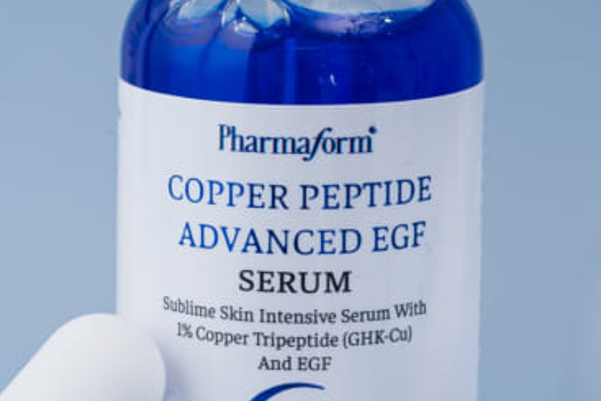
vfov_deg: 4.9
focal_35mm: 279
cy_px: 152
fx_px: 4659
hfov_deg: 7.3
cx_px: -70
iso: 200
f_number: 5.6
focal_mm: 50
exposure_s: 1/160
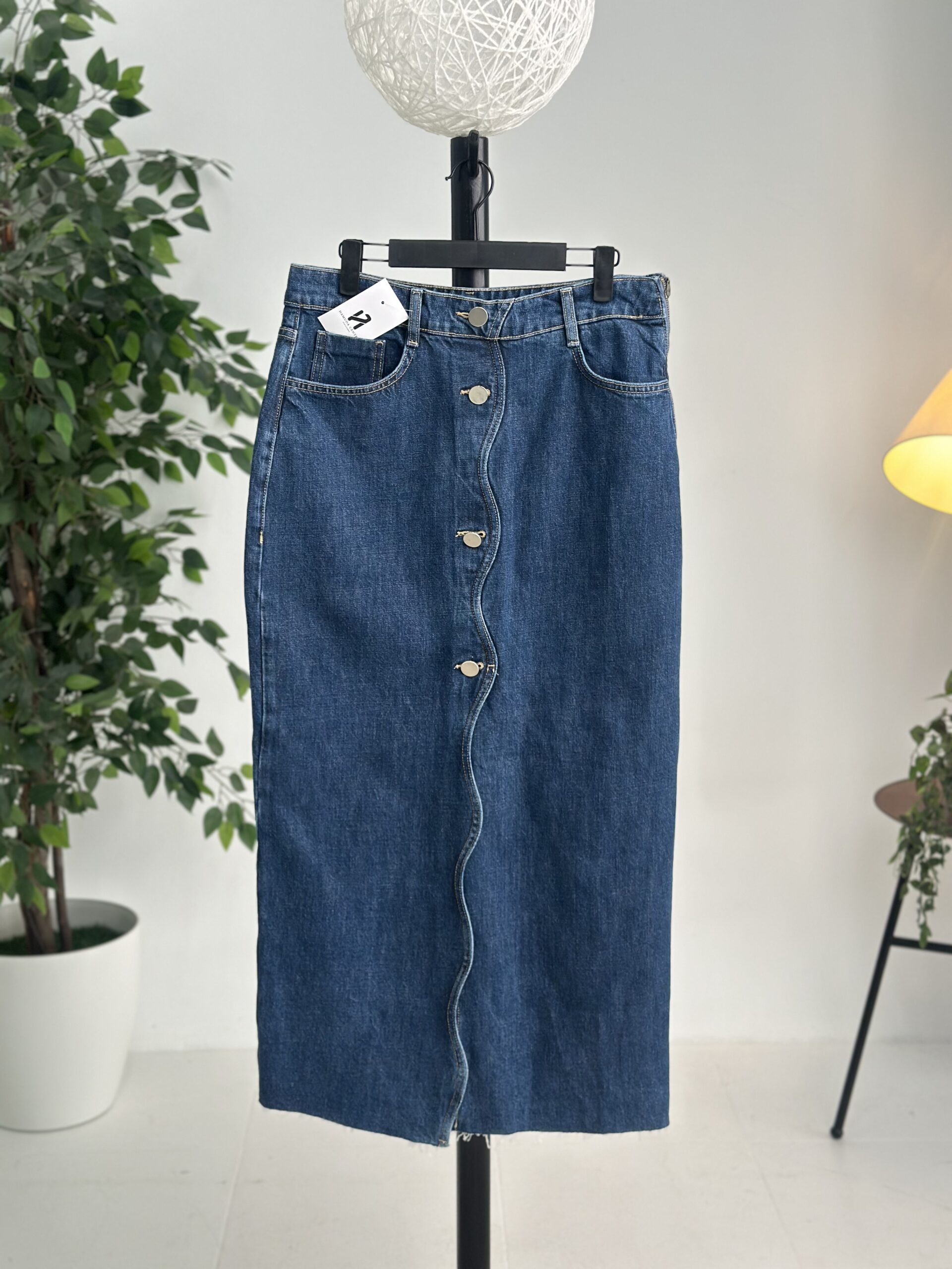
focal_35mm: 48
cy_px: 634
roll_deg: -0.5
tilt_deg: -8.7
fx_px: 1760
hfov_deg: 30.3
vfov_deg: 39.7
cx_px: 476
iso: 125
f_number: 1.78
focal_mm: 6.86
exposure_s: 1/50
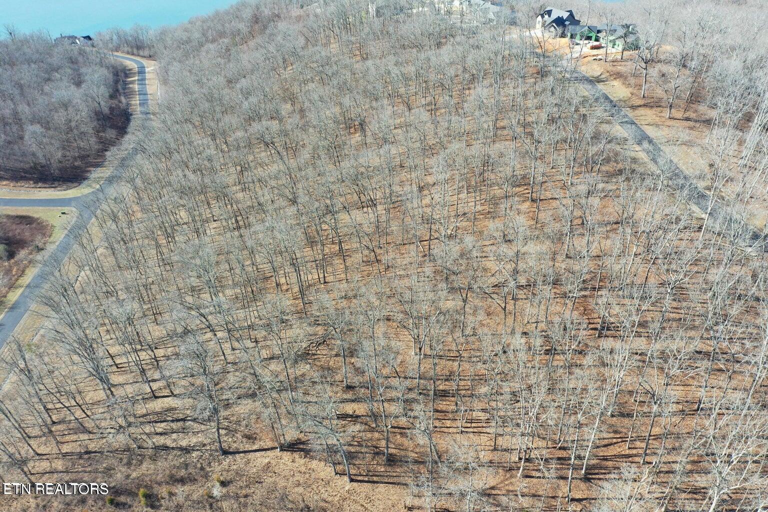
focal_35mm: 28
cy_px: 256
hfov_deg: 65.5
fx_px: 597
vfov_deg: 46.4
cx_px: 384
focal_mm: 10.26
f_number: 4.5
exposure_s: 1/200
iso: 100
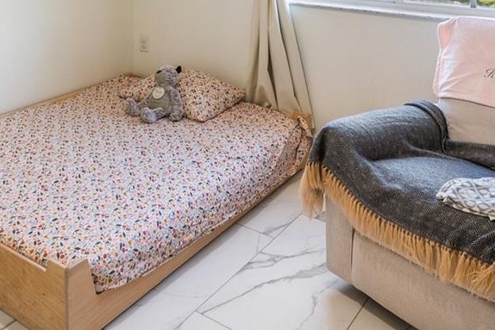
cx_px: 141
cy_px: -61
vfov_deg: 29.6
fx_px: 536
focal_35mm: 39
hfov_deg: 48.2
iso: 200
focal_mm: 14
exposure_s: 1/6
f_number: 8
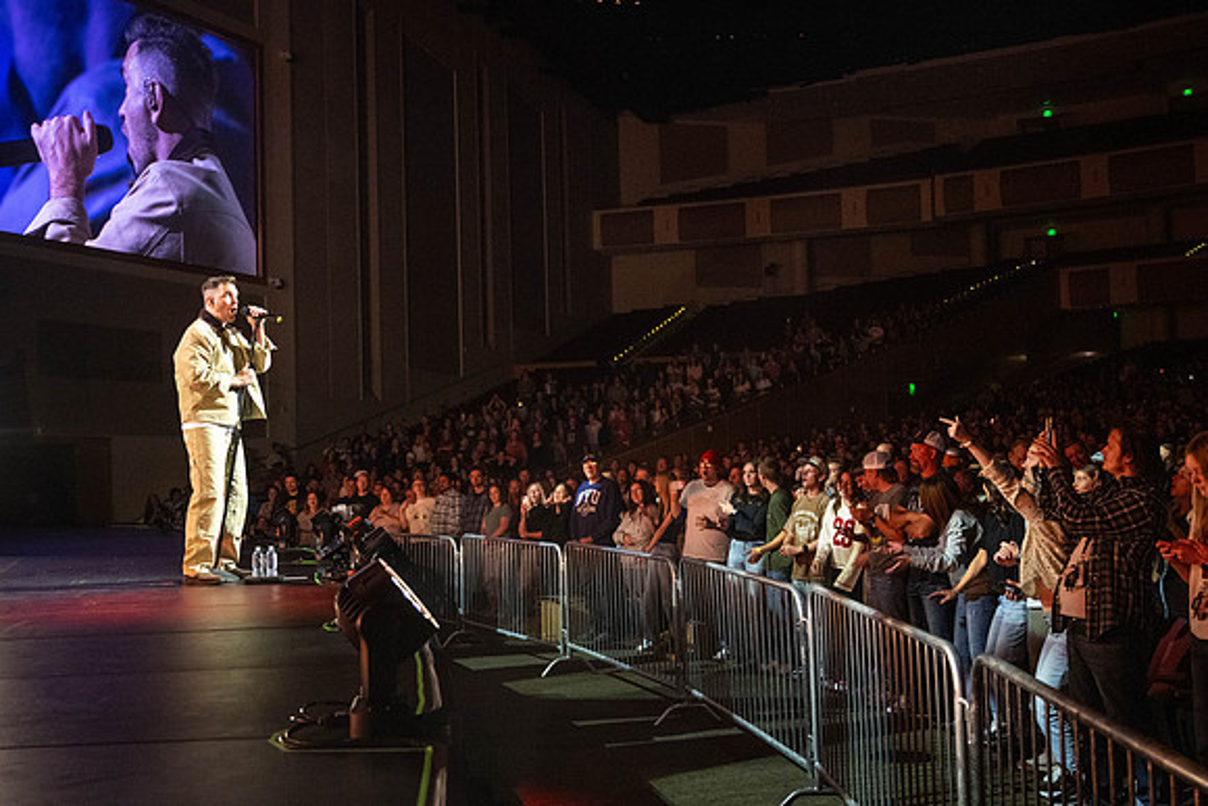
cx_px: 604
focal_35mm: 40
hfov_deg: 48.1
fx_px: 1353
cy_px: 427
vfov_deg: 33.2
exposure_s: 1/100
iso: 5000
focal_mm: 38
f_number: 4
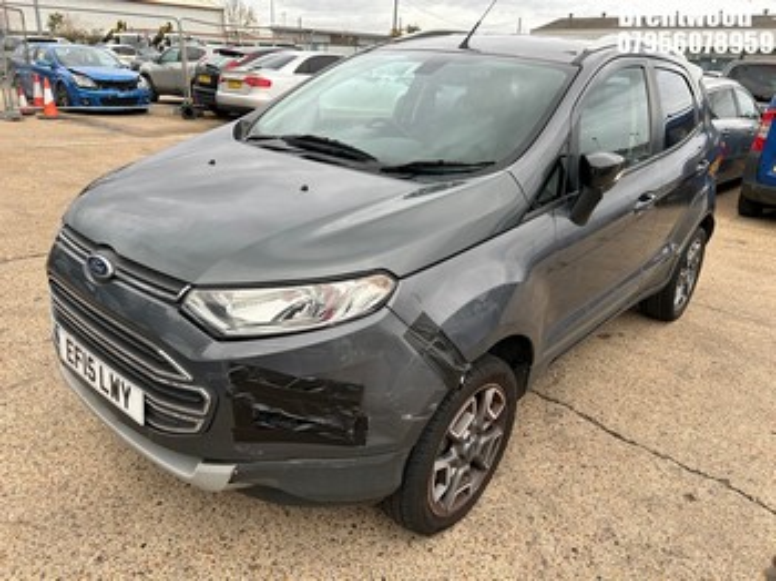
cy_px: 290
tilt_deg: -20.9
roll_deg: -2.1
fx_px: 582
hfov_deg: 67.3
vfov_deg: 53.0
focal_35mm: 26
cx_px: 388
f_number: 1.5
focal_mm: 5.7
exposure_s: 1/370
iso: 50
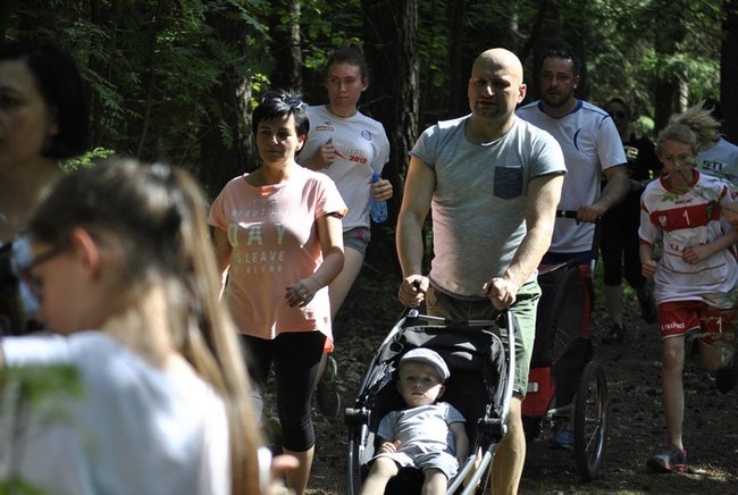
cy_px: 248
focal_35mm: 123
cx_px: 369
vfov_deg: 11.2
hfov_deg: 16.6
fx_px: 2526
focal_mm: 82
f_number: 4.2
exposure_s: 1/500
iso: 250
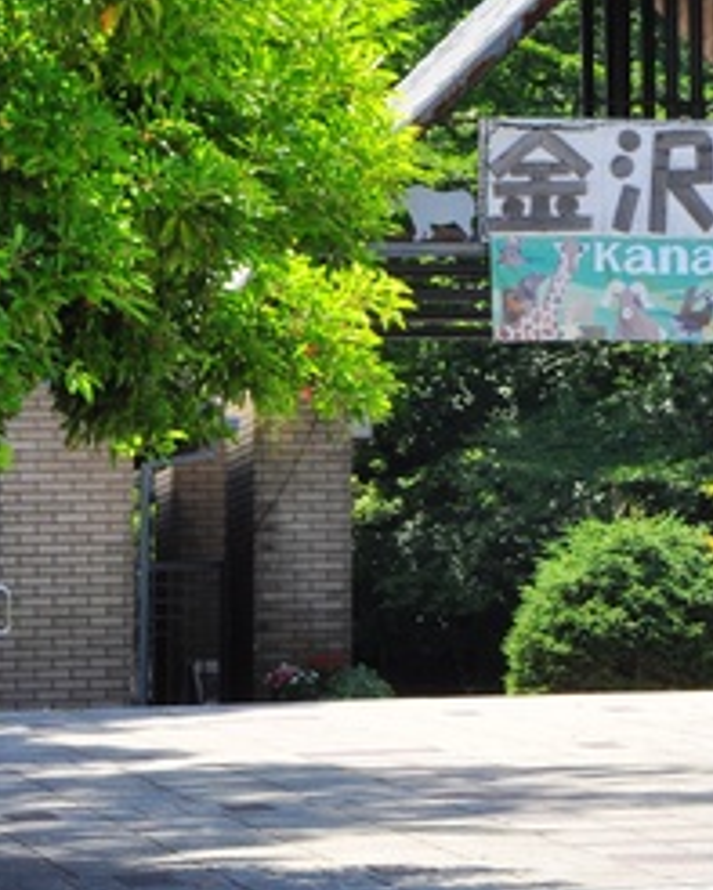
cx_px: 1093
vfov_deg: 7.0
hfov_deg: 5.6
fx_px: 7229
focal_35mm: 274
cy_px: 194
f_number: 16
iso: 400
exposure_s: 1/125
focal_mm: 75
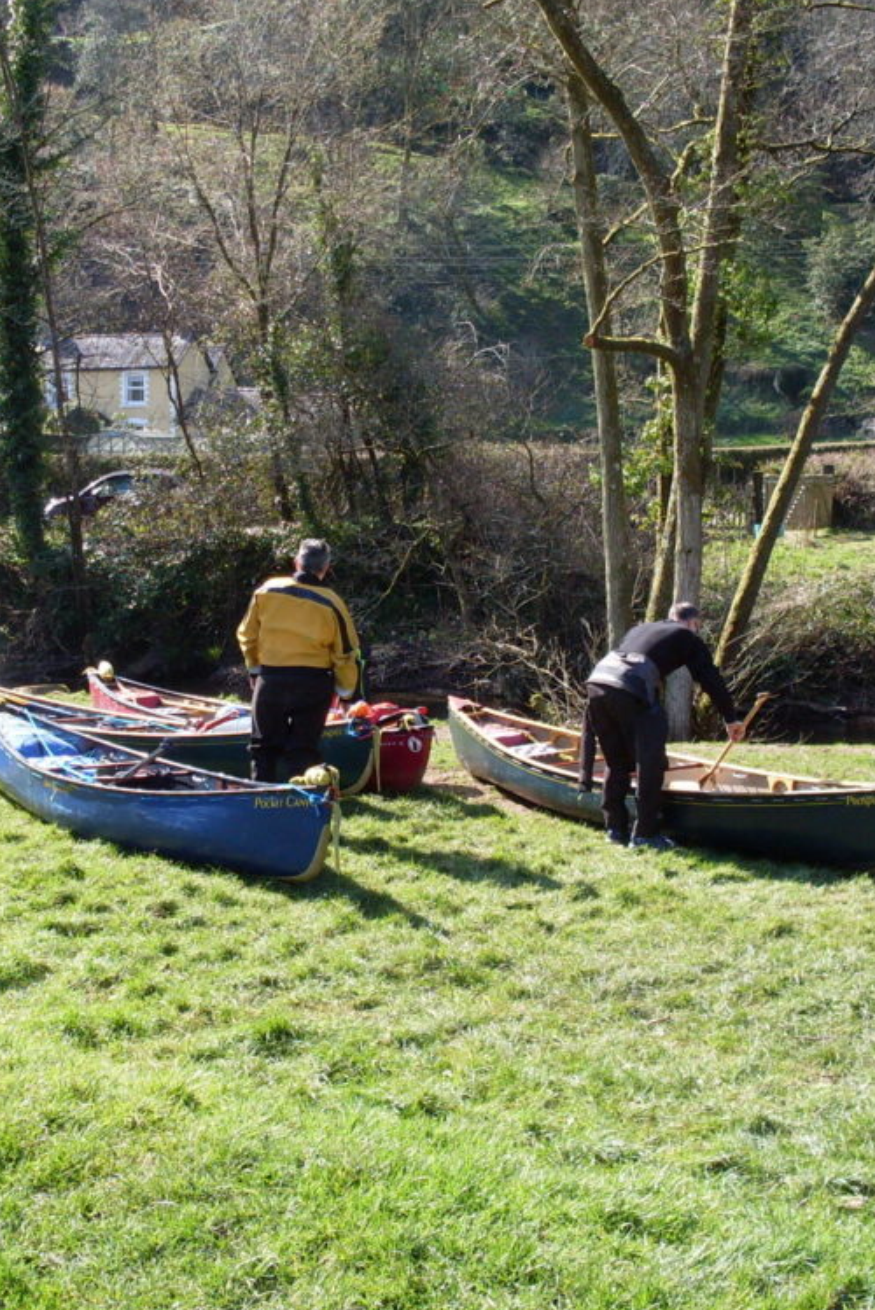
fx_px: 1967
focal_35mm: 54
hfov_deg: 25.1
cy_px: 651
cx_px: 436
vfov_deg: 36.9
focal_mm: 6.3
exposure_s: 1/500
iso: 80
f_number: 2.8
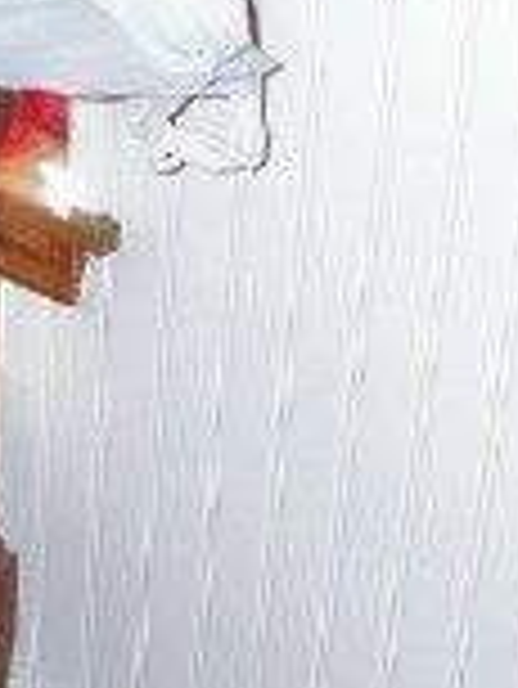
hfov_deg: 12.1
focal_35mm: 117
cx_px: -243
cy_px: 544
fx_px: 2331
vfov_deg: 16.7
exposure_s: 1/60
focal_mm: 6
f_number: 2.8
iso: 80
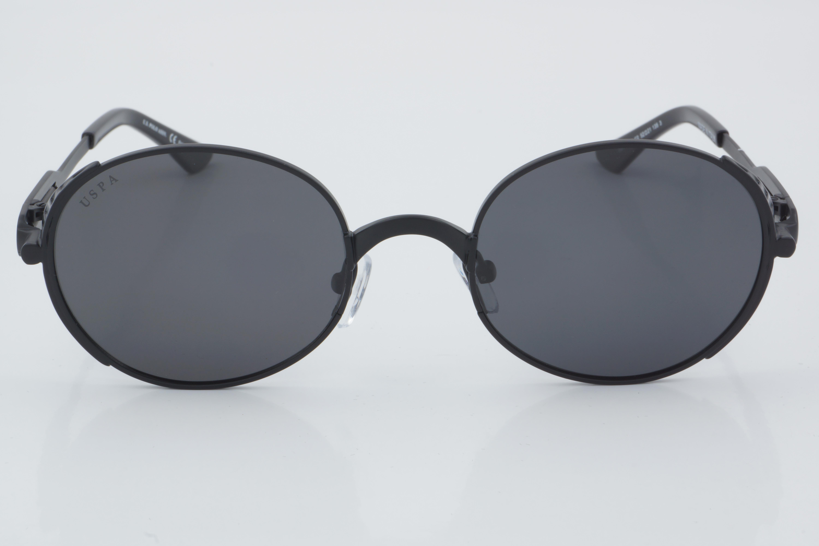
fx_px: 1877
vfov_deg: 16.6
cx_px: 410
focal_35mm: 82
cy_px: 273
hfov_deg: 24.6
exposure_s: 1/4
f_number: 32
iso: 100
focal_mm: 55
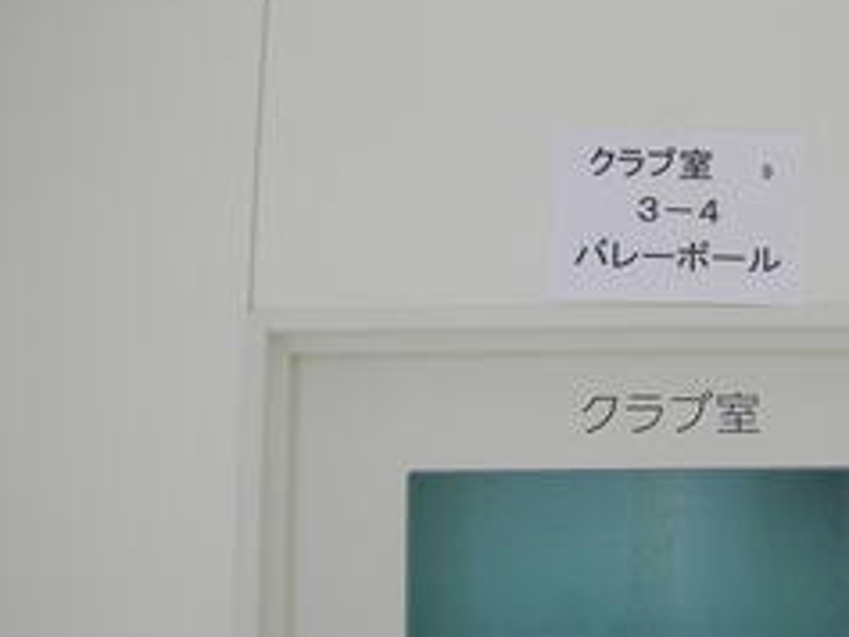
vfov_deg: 24.6
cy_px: 454
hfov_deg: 32.0
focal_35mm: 59
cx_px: 656
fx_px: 1448
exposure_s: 1/346
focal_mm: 5.8
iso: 50
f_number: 2.8
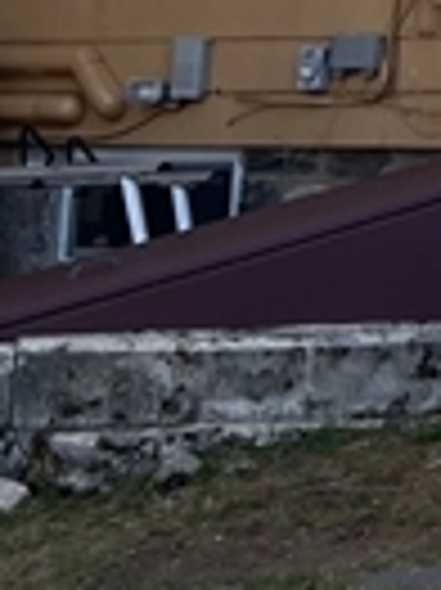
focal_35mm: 153
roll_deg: -0.4
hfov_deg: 9.1
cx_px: 873
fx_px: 2603
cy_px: -604
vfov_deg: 11.6
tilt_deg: +16.4
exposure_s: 1/687
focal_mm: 5.7
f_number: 1.5
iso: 50
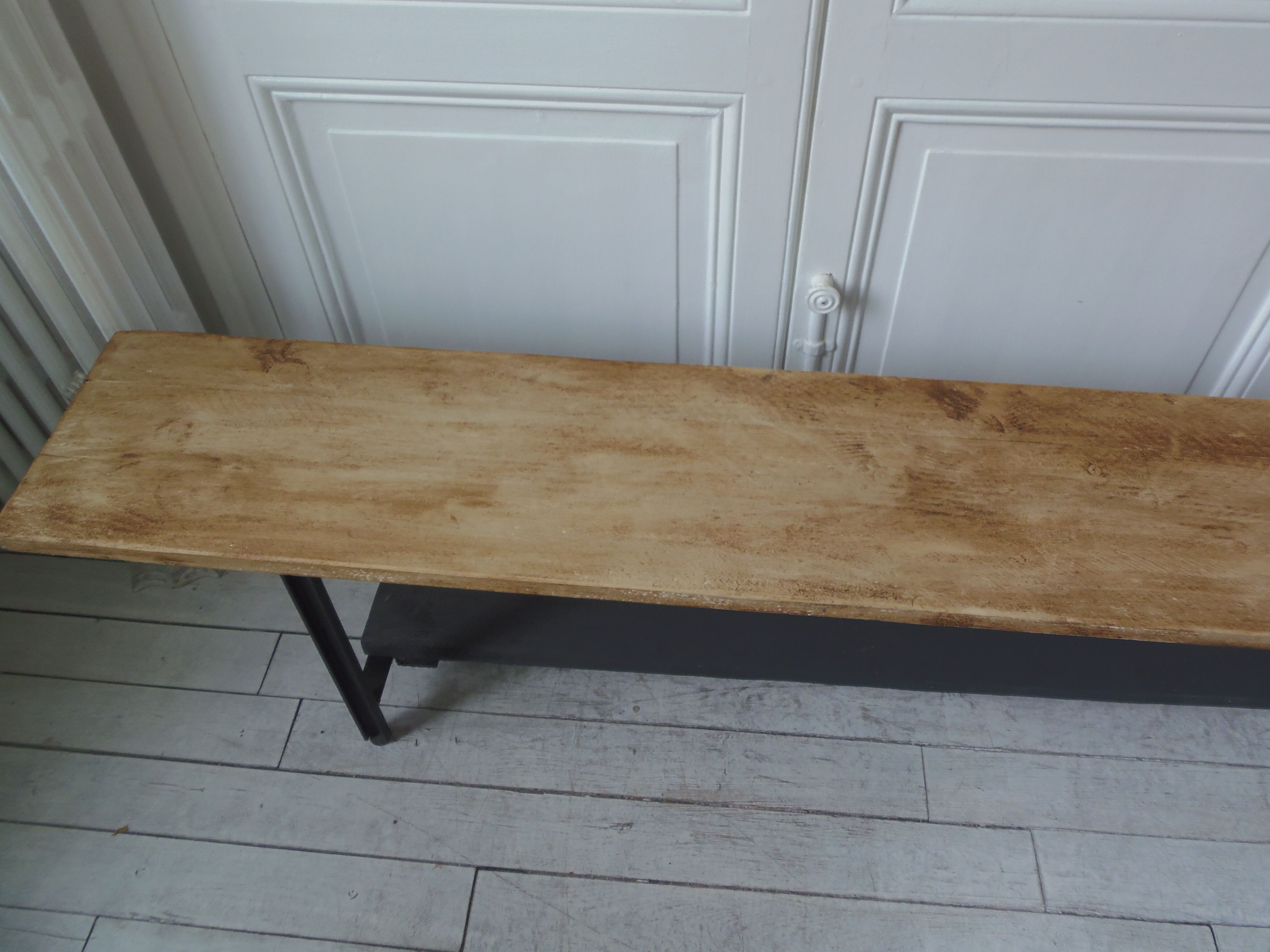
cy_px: 473
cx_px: 637
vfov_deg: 54.9
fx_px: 917
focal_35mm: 25
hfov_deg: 69.4
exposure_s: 1/30
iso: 80
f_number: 2.9
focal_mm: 4.3
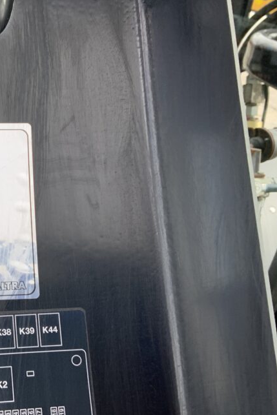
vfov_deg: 41.1
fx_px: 554
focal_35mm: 48
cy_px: 205
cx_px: -24
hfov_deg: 26.1
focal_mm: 3
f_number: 1.8
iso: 20
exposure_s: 1/122
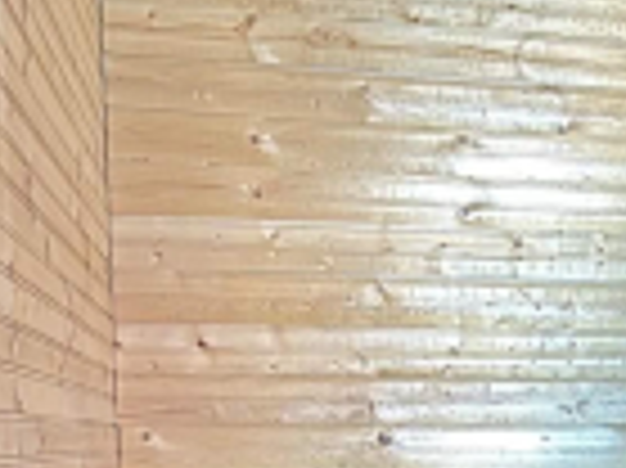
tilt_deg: -1.1
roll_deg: +1.4
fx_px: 1211
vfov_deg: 21.3
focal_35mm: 67
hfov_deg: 27.7
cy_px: 450
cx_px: 592
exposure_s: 1/7
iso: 800
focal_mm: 2.22
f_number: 2.2
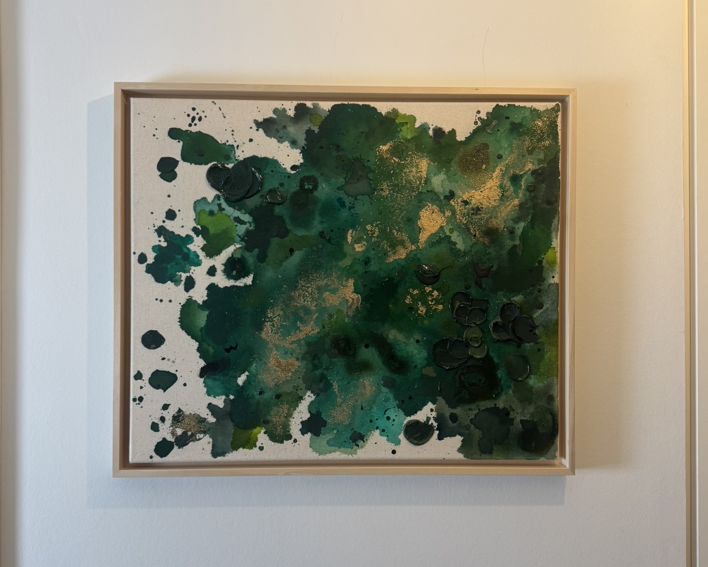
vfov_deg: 45.7
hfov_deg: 55.7
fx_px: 670
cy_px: 307
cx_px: 358
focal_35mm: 32
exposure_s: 1/100
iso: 125
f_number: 1.78
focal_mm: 6.76
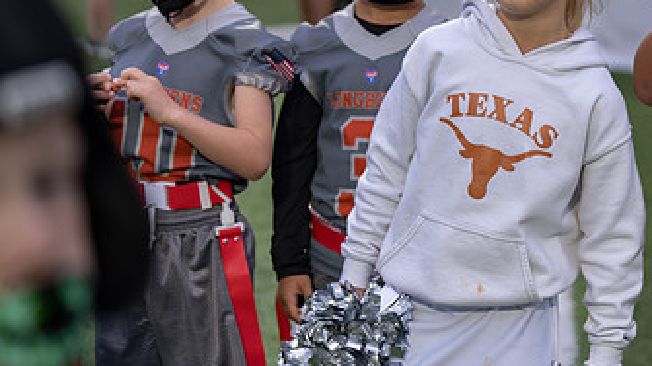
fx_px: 2350
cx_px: 518
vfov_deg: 8.9
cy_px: 72
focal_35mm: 136
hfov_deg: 15.7
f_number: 2.8
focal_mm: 70
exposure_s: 1/320
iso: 500
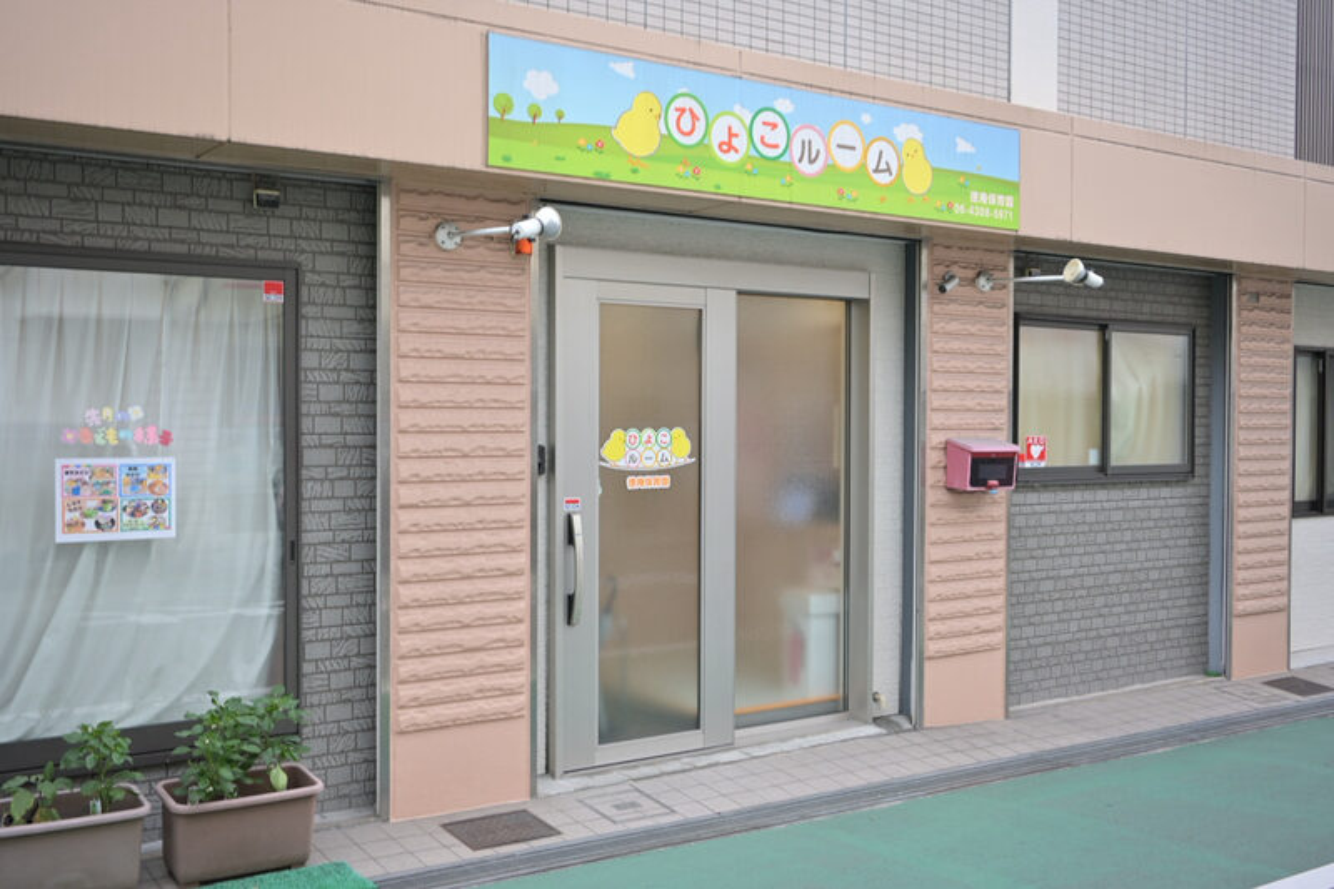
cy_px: 444
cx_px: 667
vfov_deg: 36.9
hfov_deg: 53.1
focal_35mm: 36
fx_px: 1334
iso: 100
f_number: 2.5
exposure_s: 1/125
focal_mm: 24
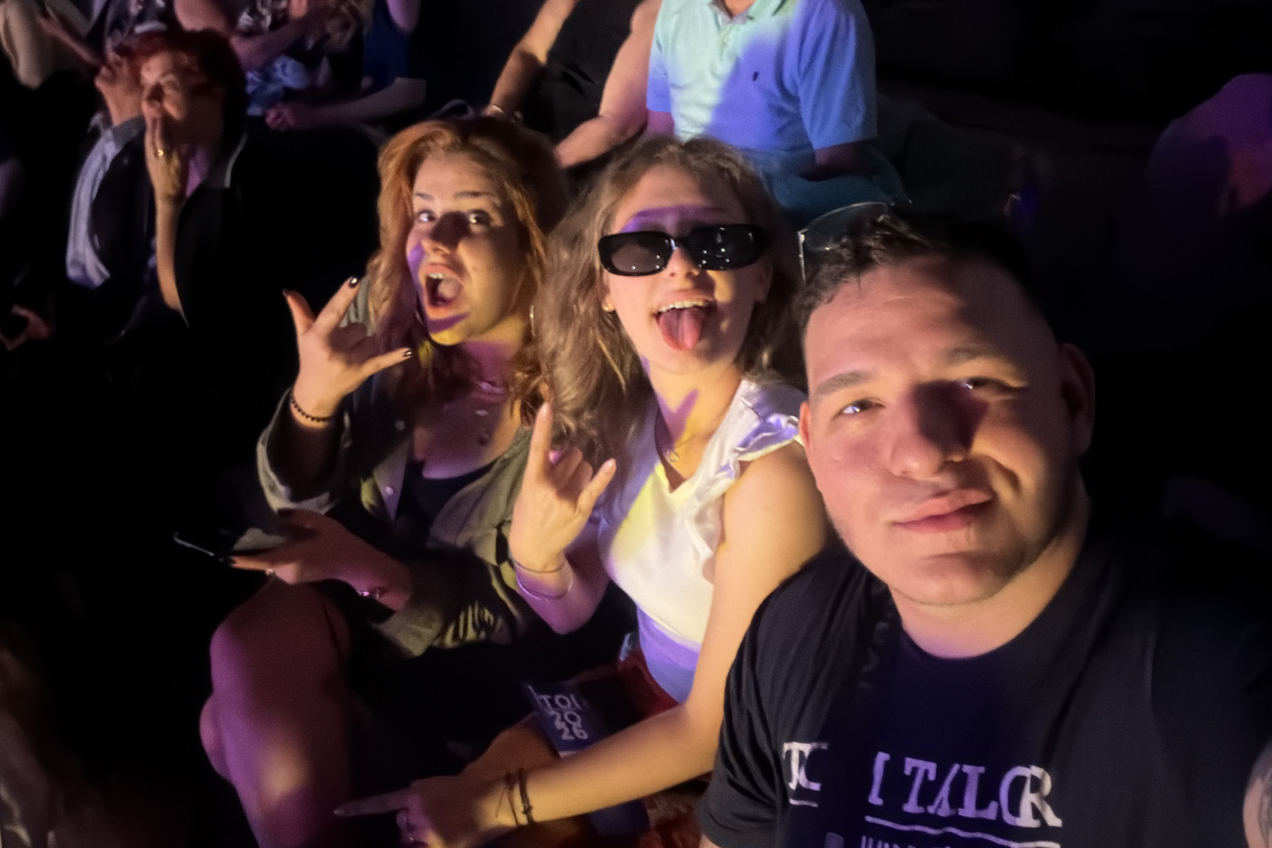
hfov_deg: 73.7
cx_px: 636
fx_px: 848
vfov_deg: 53.1
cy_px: 385
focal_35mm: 24
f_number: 1.9
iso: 1250
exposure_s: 1/17
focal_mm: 2.71
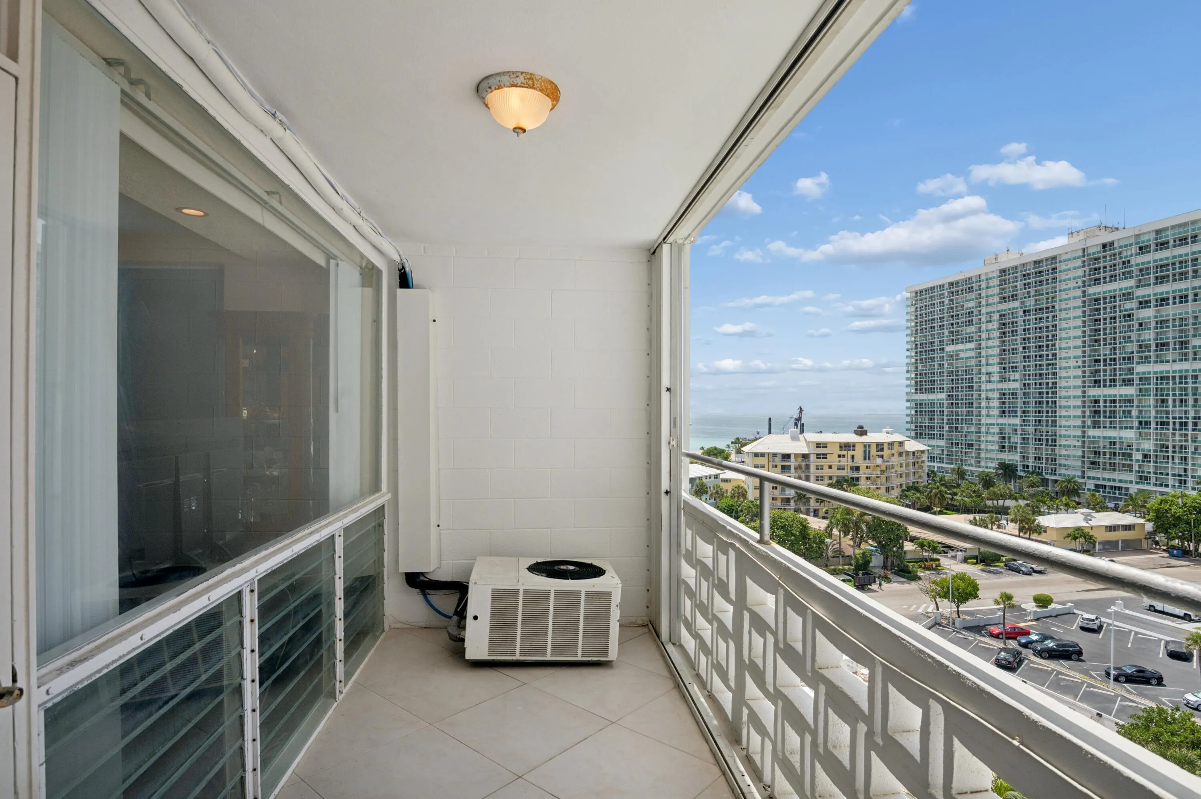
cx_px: 600
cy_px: 400
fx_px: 633
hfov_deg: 86.9
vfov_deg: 64.5
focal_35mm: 19
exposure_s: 1/1000
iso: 250
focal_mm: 19
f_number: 8
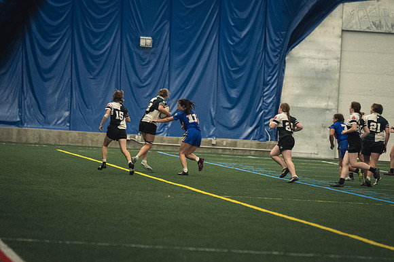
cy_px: 131
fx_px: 3281
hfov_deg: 6.9
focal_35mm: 300
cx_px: 197
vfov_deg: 4.6
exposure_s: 1/500
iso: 5000
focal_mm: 200
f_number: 2.8
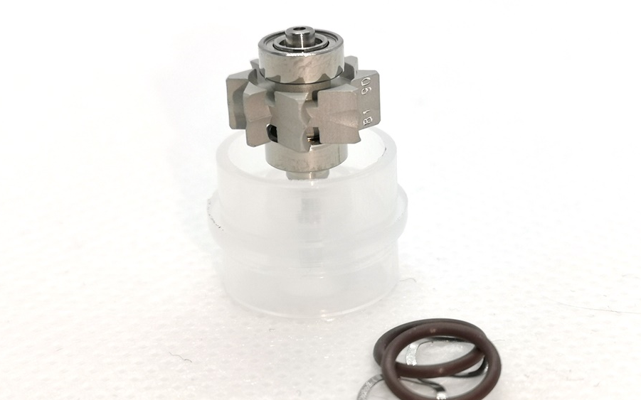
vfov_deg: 22.0
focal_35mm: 59
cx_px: 344
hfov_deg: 34.5
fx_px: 1031
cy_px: 222
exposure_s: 1/136
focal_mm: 3.95
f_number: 1.8
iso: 50
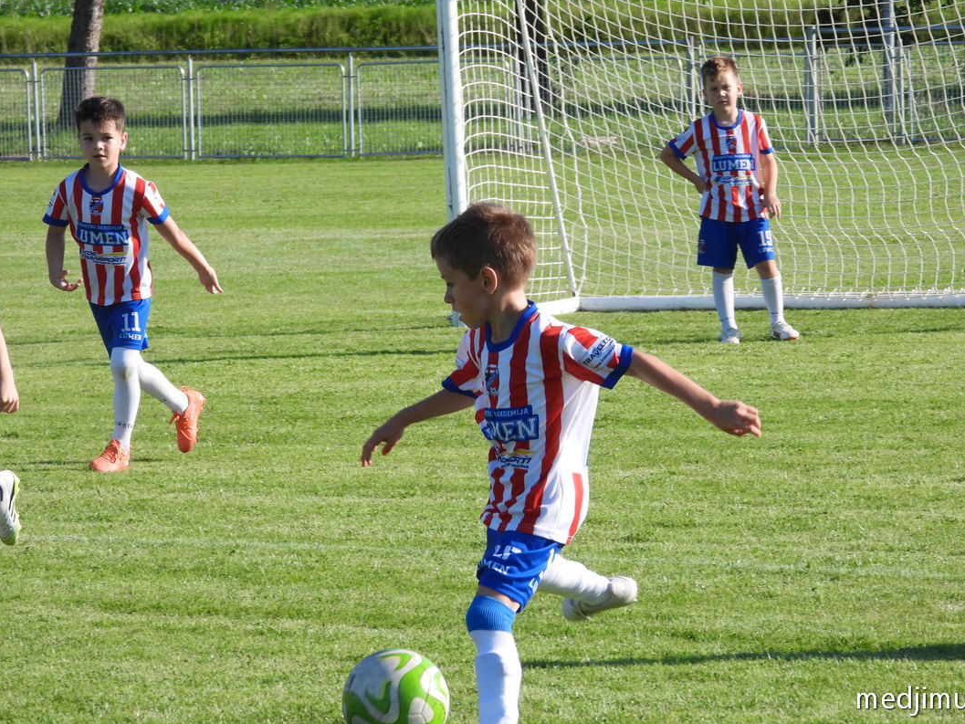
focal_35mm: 210
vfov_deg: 7.1
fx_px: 5855
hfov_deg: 9.4
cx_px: 509
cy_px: 325
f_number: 4.5
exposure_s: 1/500
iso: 100
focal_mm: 33.2
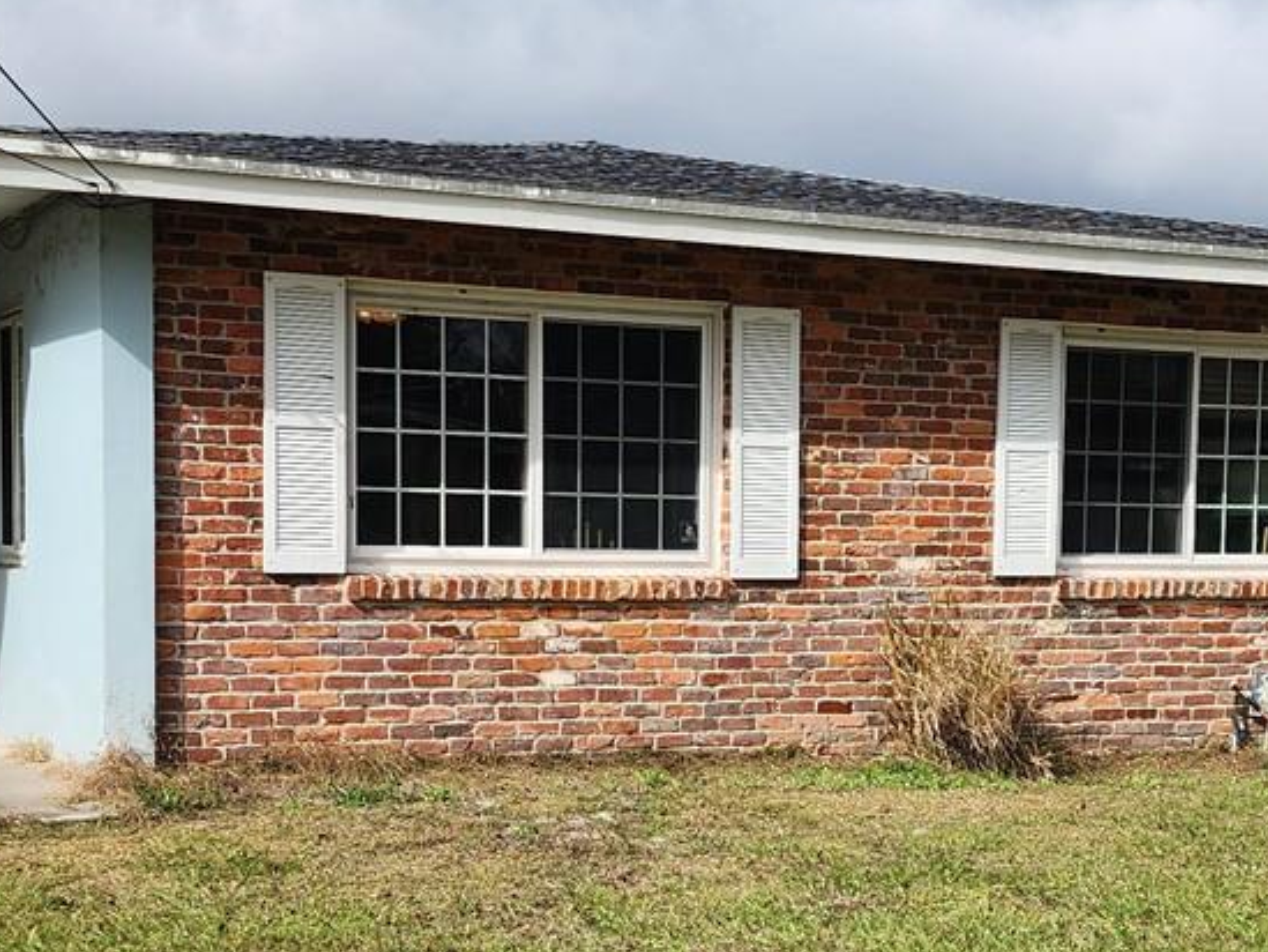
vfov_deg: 21.8
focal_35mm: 67
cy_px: 696
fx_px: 2455
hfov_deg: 28.9
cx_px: 781
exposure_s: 1/1453
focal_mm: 6.4
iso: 12
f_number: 1.8
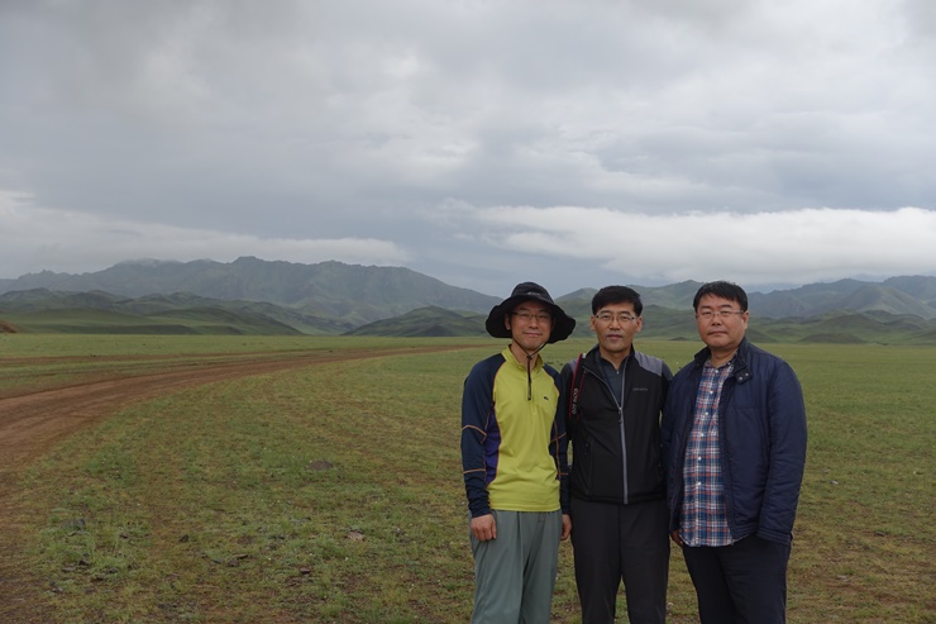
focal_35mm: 56
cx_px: 468
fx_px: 1456
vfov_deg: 24.2
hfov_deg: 35.6
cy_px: 312
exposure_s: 1/200
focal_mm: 20.43
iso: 125
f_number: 5.6
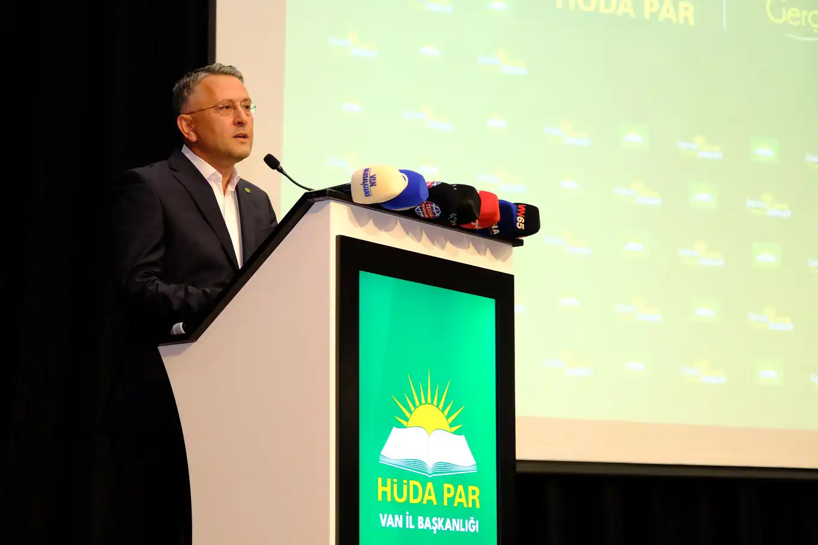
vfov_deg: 16.1
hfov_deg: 23.9
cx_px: 409
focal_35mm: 85
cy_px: 272
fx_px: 1931
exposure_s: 1/80
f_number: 4
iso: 4000
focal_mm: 56.5
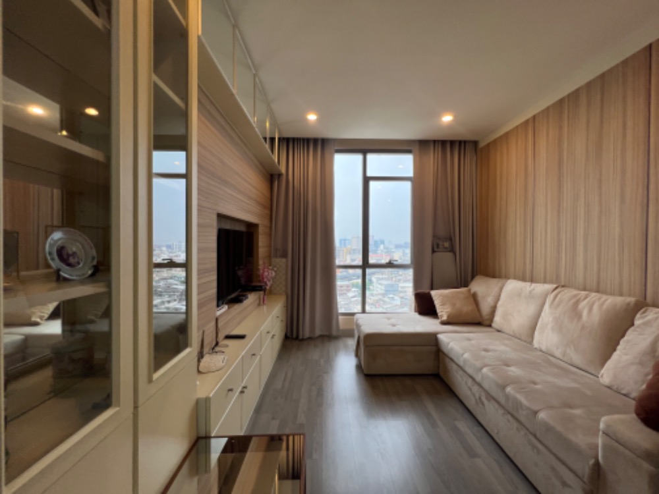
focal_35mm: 13
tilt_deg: -1.1
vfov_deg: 89.9
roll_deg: -0.6
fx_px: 247
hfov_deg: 106.2
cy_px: 247
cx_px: 330
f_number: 1.8
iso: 50
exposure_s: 1/100
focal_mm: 1.57
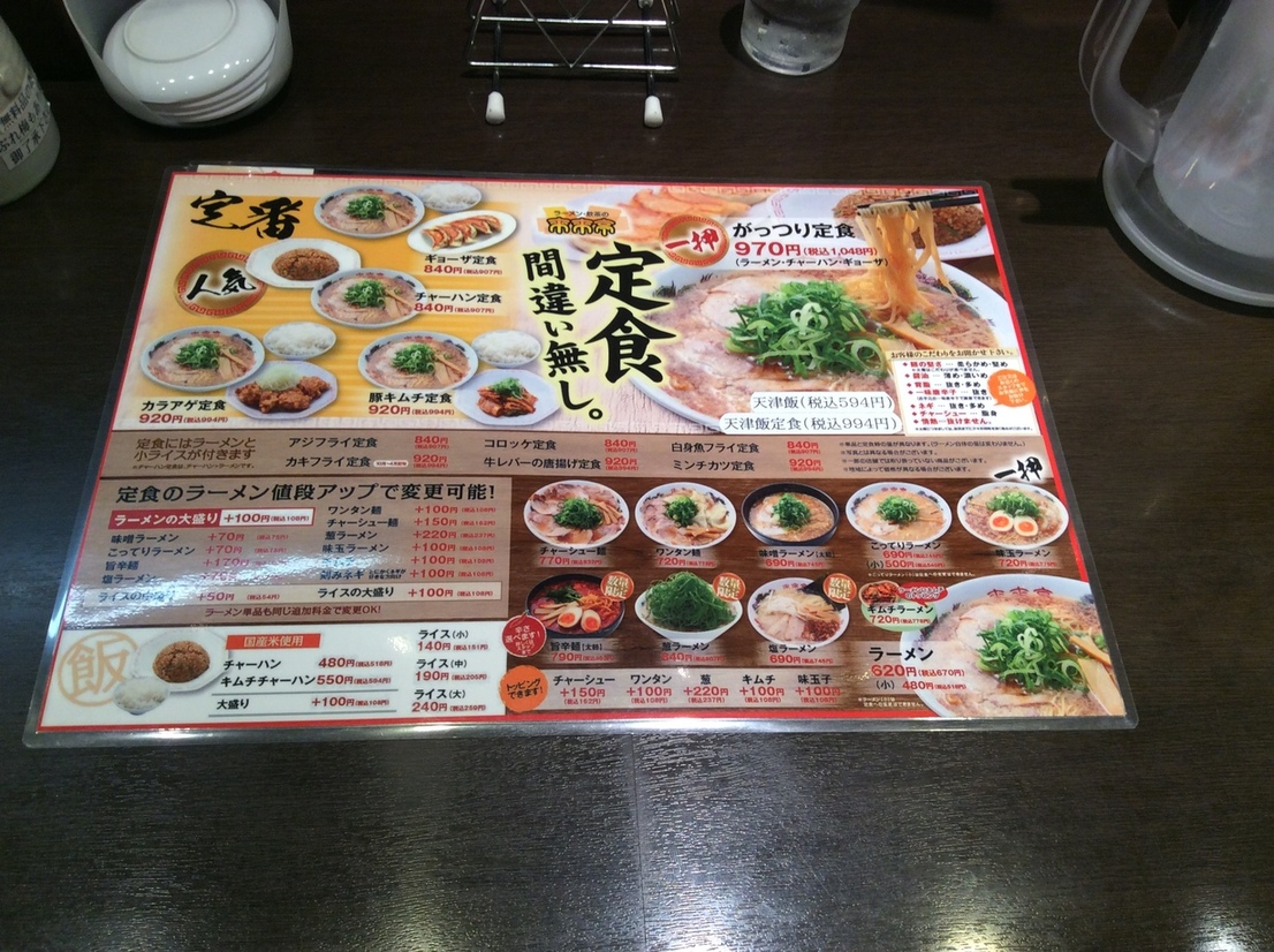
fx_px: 1176
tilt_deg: -57.7
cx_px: 637
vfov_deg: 44.1
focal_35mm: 32
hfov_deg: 56.9
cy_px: 476
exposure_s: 1/40
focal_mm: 3.3
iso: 40
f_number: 2.4
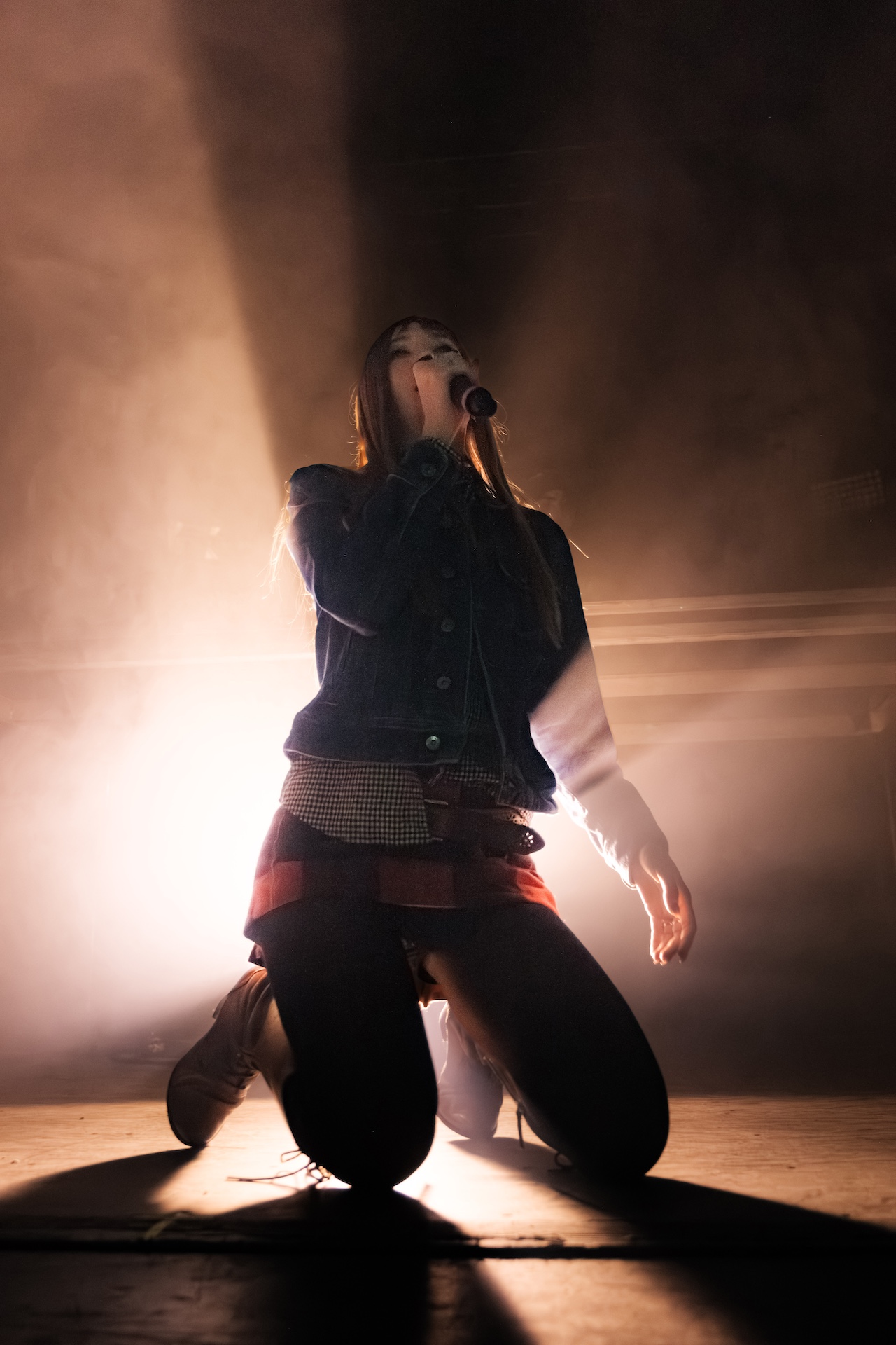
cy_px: 672
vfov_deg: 60.3
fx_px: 1157
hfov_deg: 42.3
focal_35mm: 31
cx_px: 448
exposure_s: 1/200
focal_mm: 20.6
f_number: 2.8
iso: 6400
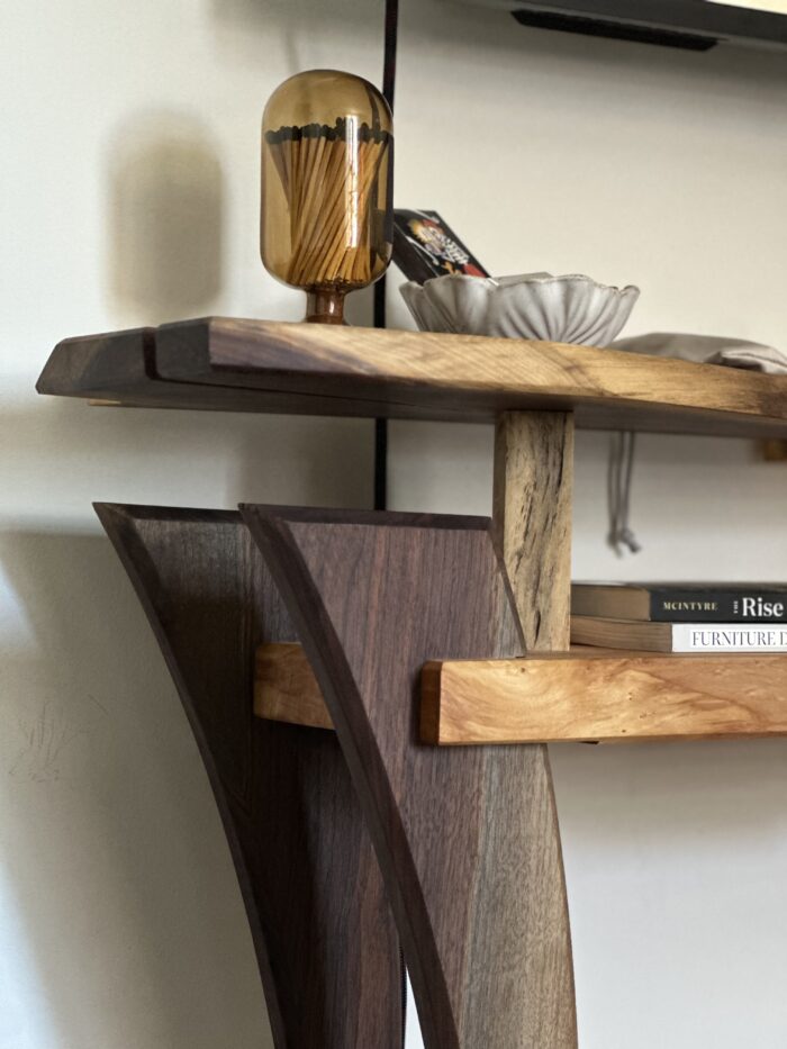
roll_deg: -1.9
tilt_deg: +1.8
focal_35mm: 77
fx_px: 2334
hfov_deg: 19.1
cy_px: 524
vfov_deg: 25.3
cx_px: 394
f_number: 2.8
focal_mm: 9
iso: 400
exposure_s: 1/15
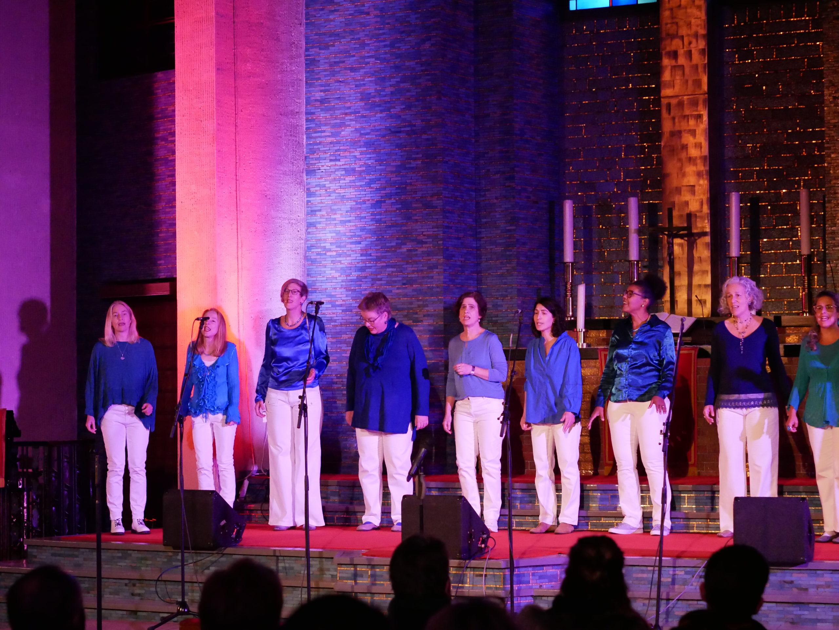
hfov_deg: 21.8
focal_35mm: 90
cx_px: 420
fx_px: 2182
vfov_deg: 16.4
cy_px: 315
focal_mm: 45
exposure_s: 1/100
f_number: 2.8
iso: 5000
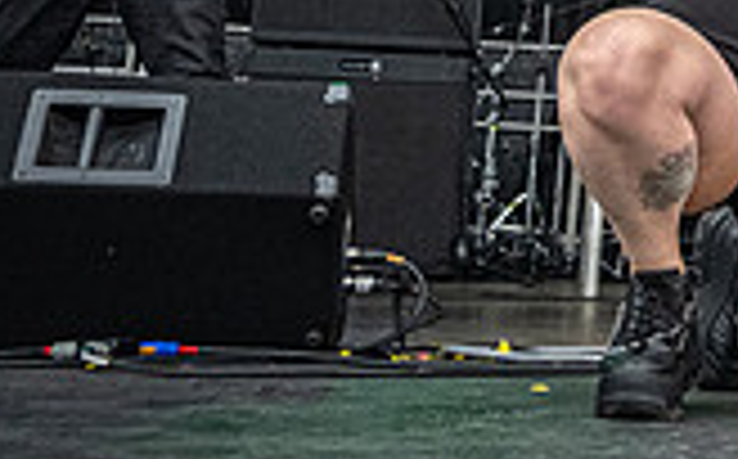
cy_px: -235
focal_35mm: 105
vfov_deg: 11.9
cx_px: 1098
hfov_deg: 17.8
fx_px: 2109
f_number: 4
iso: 800
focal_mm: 14
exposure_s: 1/1250
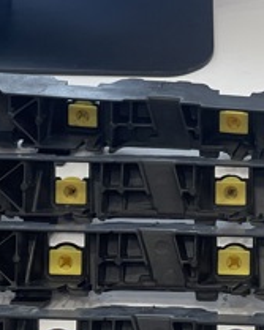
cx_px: 340
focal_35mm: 191
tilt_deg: -35.5
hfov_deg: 8.0
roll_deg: -4.1
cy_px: 173
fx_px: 1867
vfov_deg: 10.1
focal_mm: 7.5
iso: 160
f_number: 2.2
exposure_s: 1/100
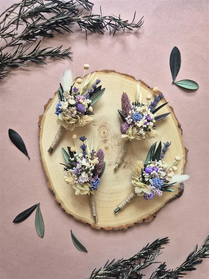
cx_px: 104
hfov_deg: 58.9
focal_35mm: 23
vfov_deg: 73.9
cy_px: 140
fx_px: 185
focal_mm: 5.4
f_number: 1.8
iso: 100
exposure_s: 1/180
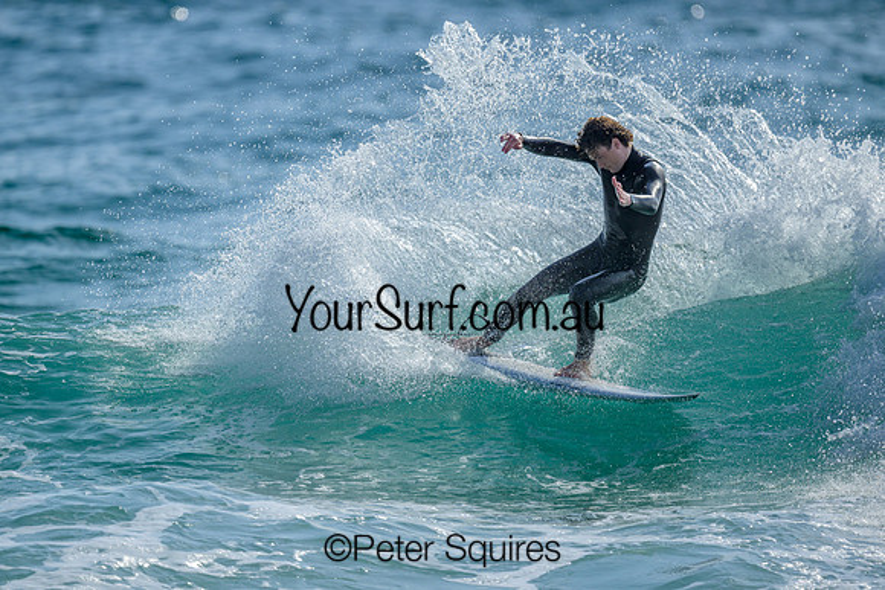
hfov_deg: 2.6
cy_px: 295
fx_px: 19670
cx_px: 442
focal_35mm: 800
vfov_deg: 1.7
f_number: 6.3
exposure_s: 1/2000
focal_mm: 800
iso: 140
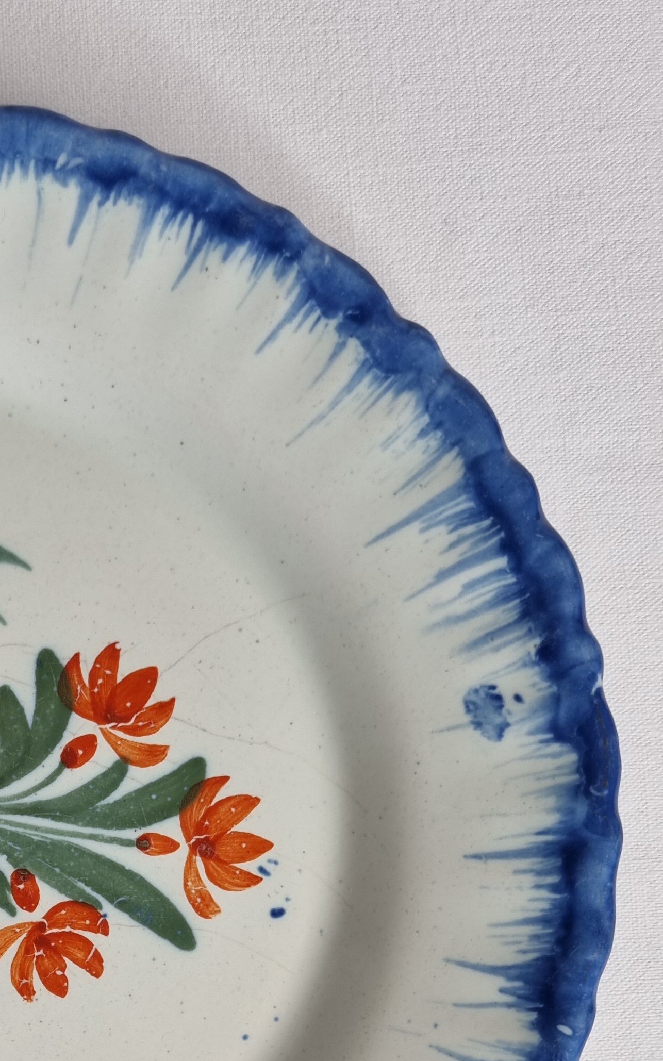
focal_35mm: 54
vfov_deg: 35.8
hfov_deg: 22.3
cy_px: 902
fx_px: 1561
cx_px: -114
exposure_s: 1/100
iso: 64
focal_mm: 5.4
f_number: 1.8
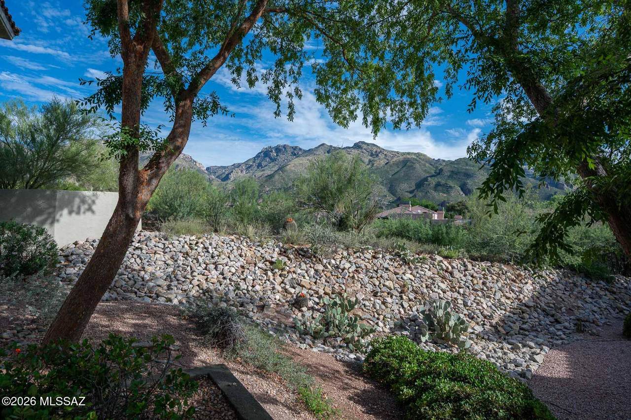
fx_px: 368
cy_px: 210
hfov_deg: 81.2
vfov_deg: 59.4
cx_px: 316
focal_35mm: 21
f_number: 6.3
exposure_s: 1/800
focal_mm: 21
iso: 200
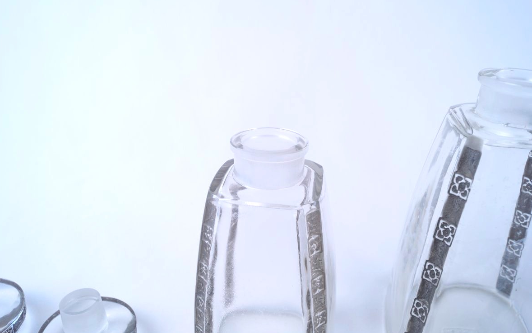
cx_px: 266
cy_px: 164
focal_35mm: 28
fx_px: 406
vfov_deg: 44.5
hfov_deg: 66.5
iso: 200
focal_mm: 18
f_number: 9
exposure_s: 1/25
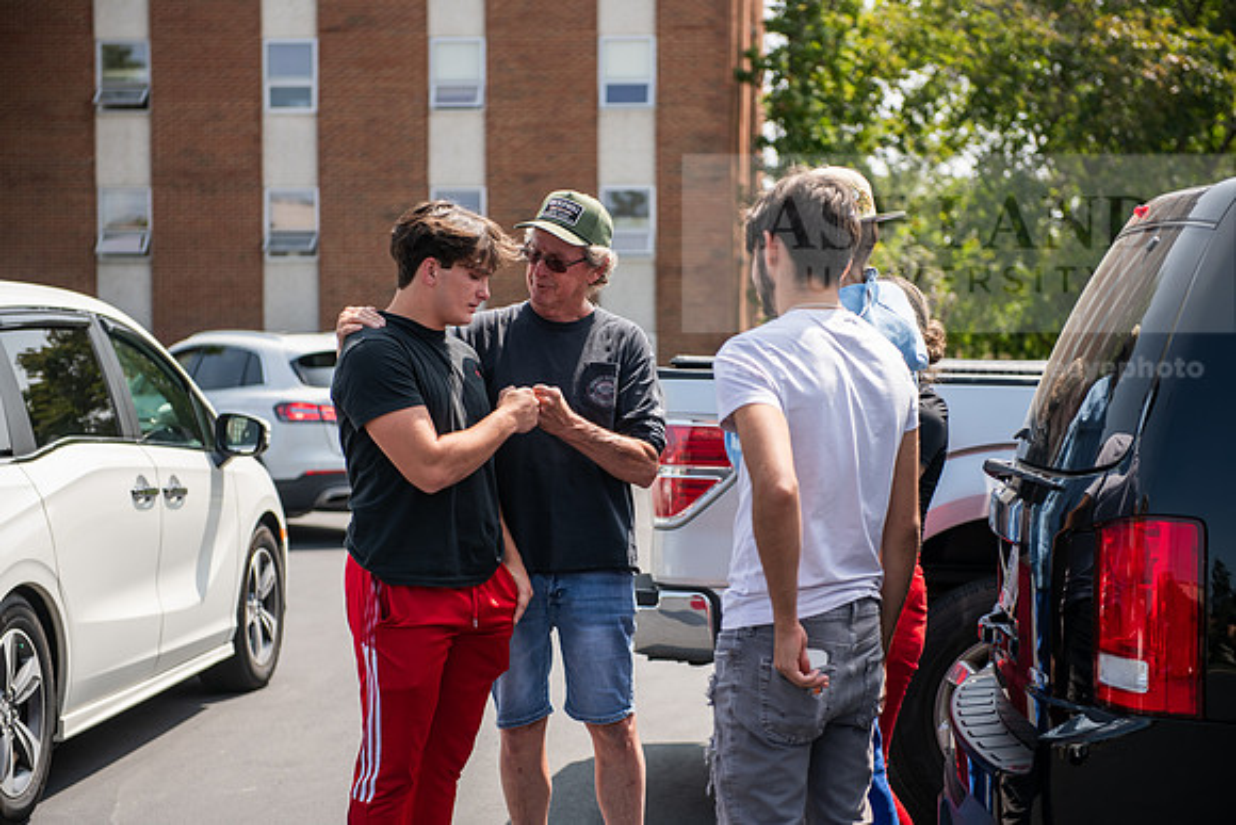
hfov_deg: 28.8
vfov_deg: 19.5
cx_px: 618
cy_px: 412
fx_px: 2404
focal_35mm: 70
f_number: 3.5
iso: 80
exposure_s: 1/500
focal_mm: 70
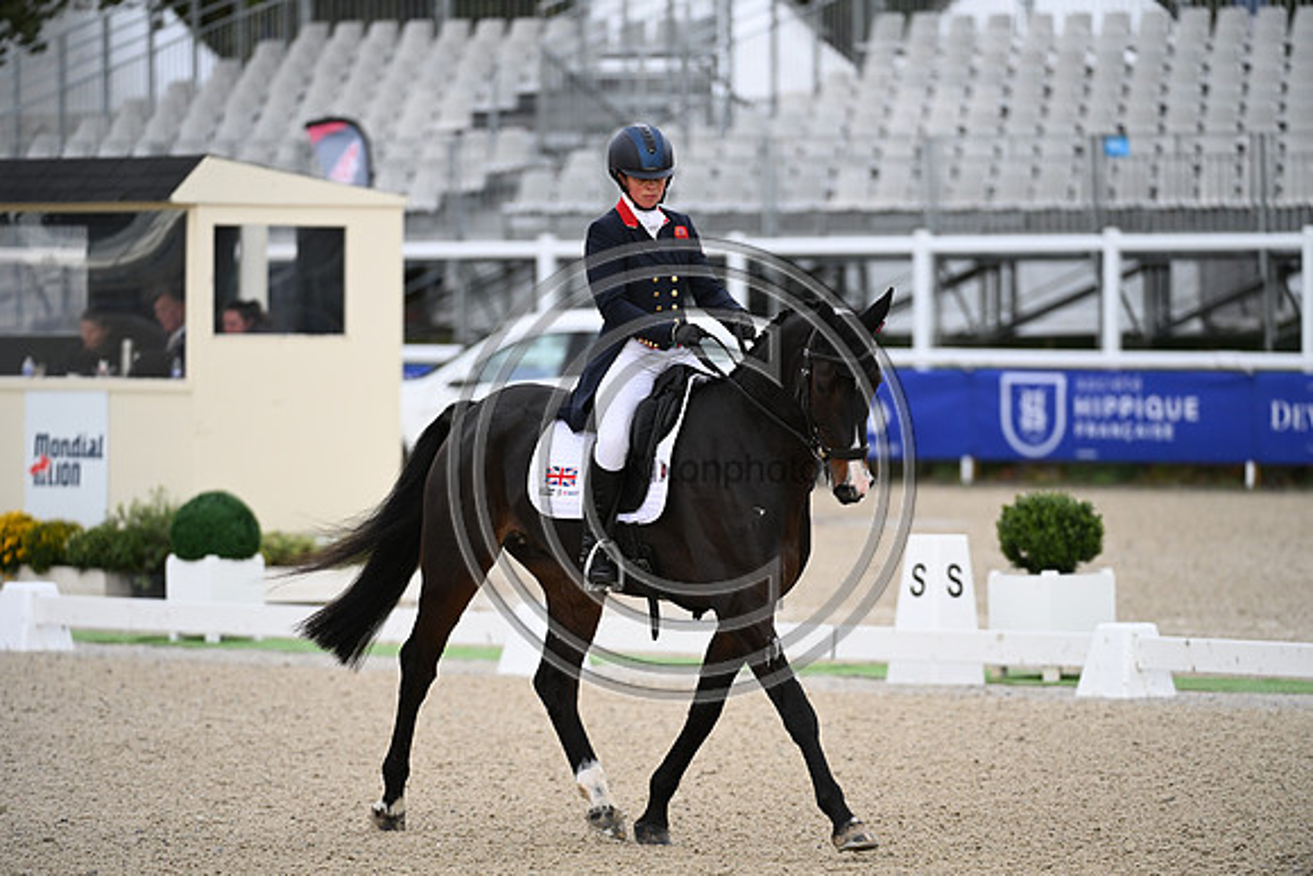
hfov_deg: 7.1
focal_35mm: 290
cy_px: 438
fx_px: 10579
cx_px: 656
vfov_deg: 4.7
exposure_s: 1/1000
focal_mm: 290
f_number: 4.5
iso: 720
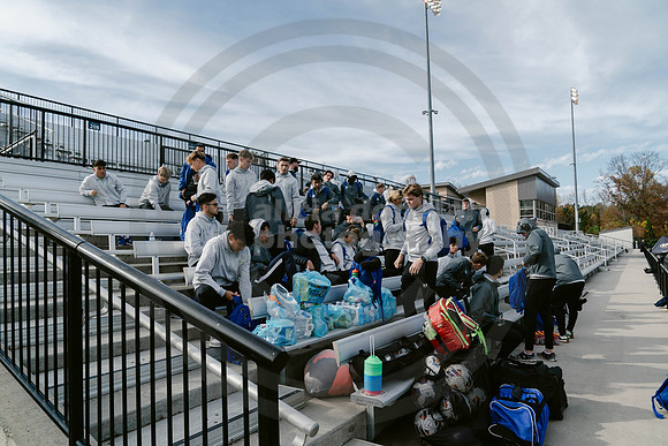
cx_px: 334
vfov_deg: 53.2
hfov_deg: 73.7
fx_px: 445
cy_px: 223
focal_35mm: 24
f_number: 5.6
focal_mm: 24
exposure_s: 1/4000
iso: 1250
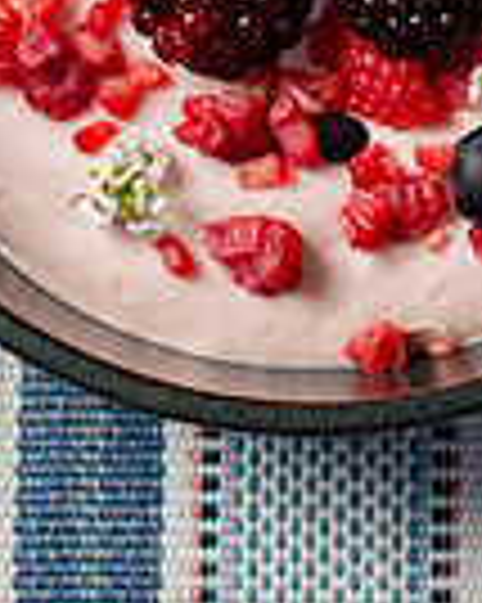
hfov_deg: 6.2
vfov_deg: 7.6
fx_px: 4481
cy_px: -154
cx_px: 291
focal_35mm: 251
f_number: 3.2
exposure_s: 1/200
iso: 200
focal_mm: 50
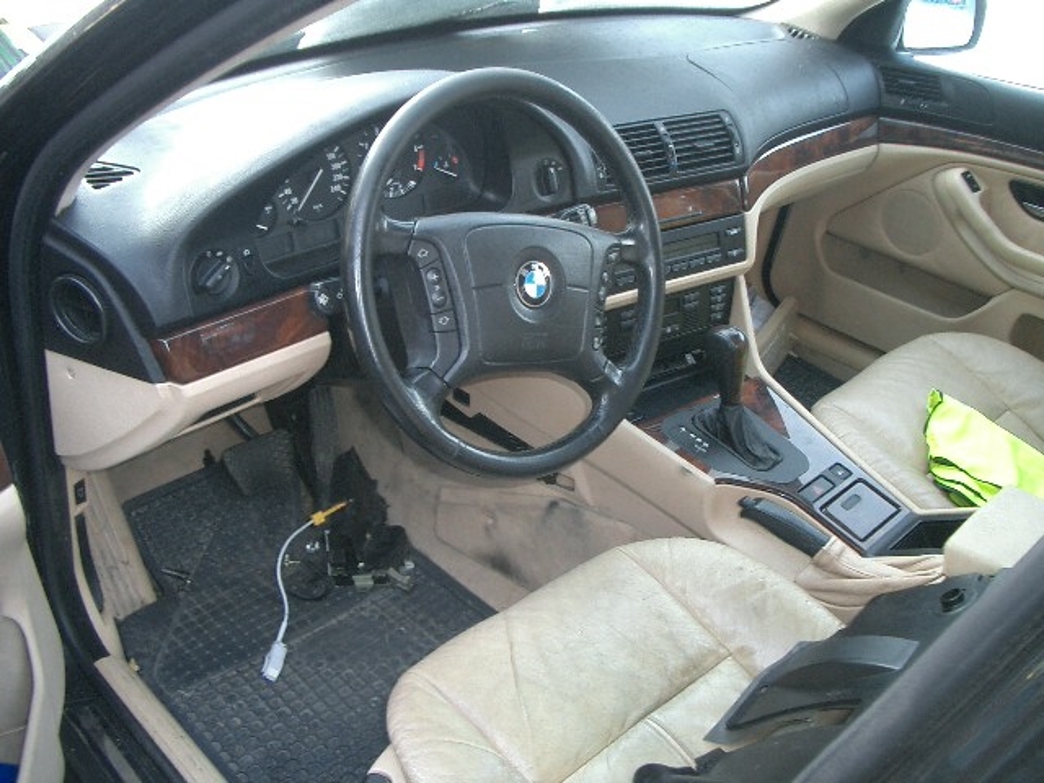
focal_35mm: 35
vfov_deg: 40.7
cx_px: 522
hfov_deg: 52.6
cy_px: 392
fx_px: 1056
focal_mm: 5.8
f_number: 2.6
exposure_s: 1/40
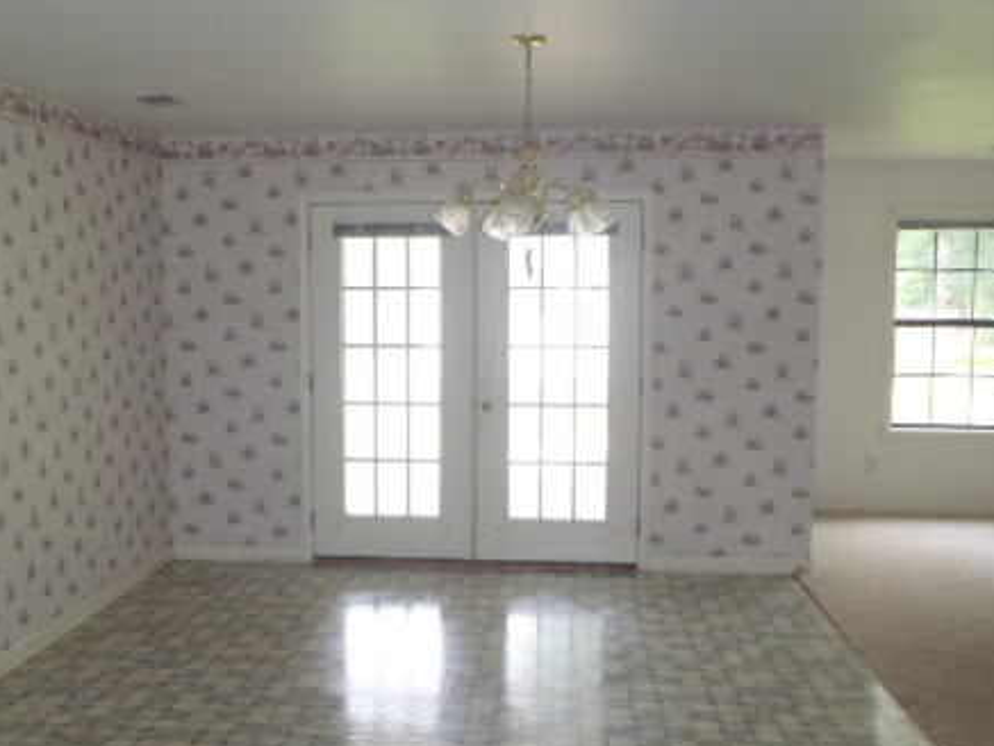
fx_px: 1178
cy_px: 432
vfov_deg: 35.1
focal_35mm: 41
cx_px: 428
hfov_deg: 45.6
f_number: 3.9
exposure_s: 1/50
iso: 250
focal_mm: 5
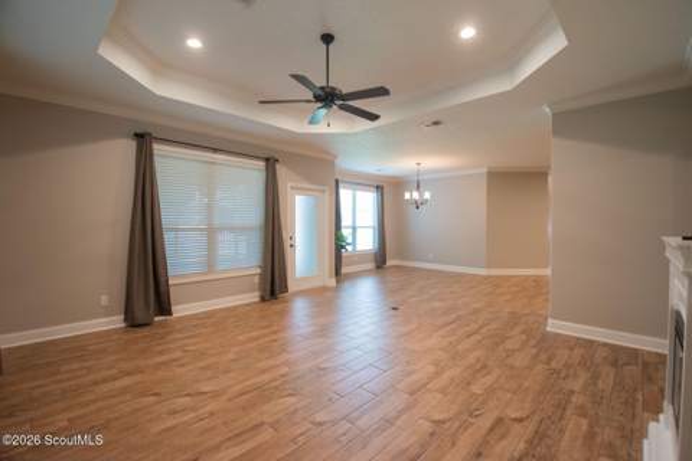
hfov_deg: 99.7
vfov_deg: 76.6
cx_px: 346
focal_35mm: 15
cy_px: 230
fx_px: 292
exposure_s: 1/80
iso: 1250
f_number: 5
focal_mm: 10
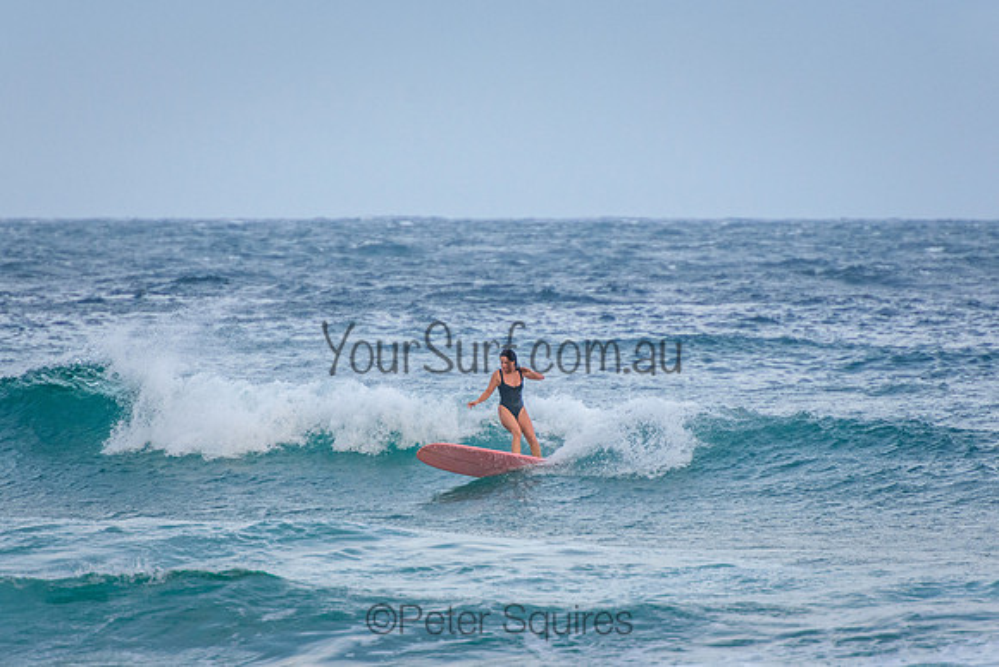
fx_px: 17063
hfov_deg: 3.4
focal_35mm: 615
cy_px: 334
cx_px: 500
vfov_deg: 2.2
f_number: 5.6
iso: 800
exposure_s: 1/1600
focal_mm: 400
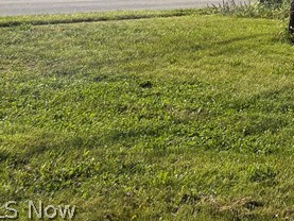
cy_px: -181
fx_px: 816
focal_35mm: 96
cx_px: 509
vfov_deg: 13.7
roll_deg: +0.0
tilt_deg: +11.2
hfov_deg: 17.2
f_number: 1.6
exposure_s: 1/3448
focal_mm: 5.96
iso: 50
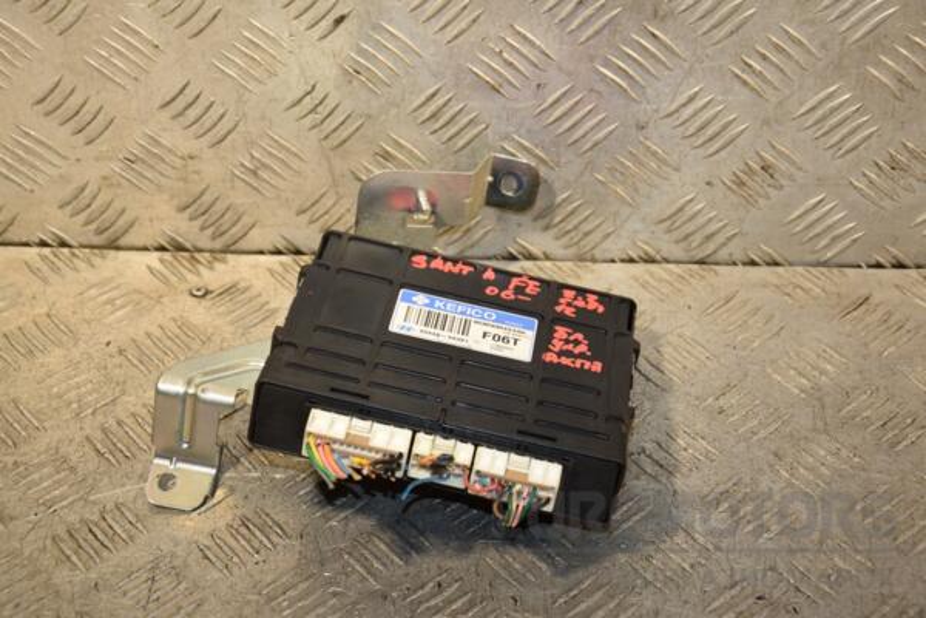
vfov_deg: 18.9
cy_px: 309
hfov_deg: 28.1
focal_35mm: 72
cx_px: 463
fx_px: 1852
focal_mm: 48
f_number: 4.8
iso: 800
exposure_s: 1/200
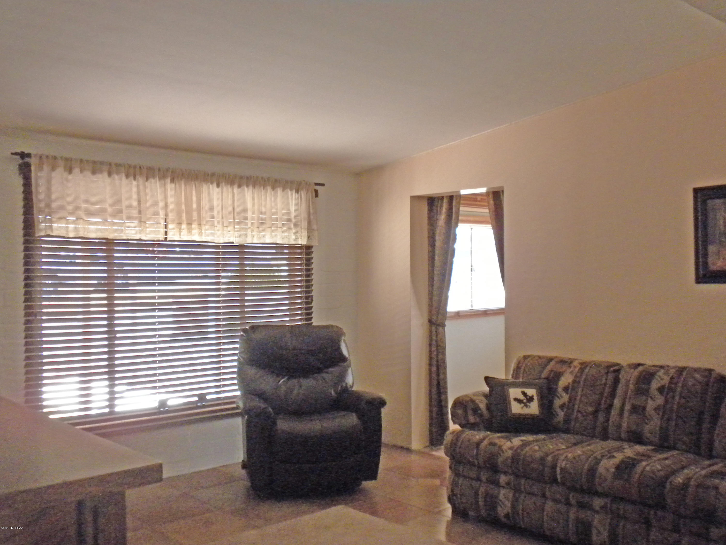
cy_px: 272
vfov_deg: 38.7
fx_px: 776
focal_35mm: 37
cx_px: 363
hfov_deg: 50.1
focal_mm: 6.6
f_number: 3.5
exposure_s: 1/60.3
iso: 400
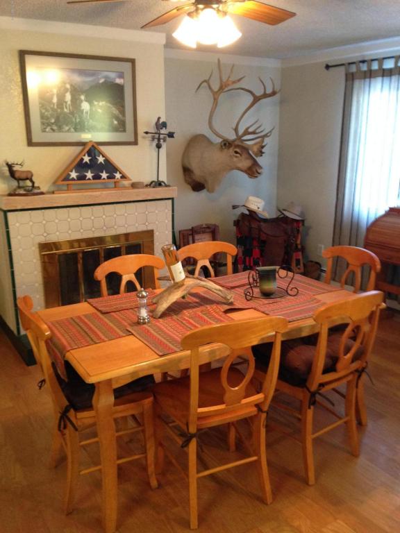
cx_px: 200
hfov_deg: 42.9
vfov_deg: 55.4
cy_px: 266
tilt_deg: -11.9
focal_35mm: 33
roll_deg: -0.6
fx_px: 508
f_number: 2.4
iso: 320
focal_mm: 4.12
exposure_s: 1/20
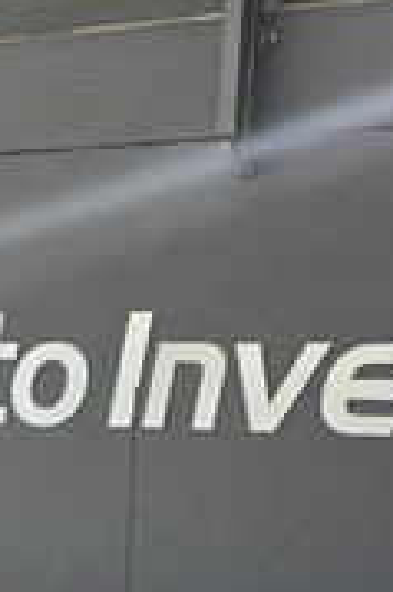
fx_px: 2248
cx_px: -192
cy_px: 1048
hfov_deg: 9.7
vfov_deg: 13.5
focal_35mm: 137
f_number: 1.7
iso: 64
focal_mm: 6.25
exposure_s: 1/180
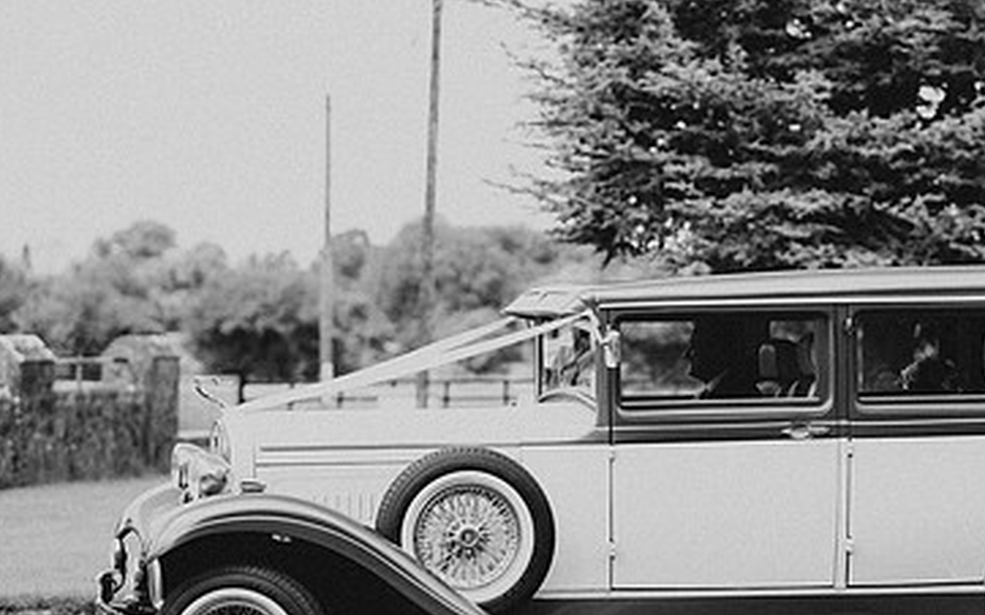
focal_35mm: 139
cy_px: 363
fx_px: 3730
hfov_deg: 15.0
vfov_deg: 9.4
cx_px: 664
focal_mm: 85
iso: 100
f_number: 2
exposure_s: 1/1600
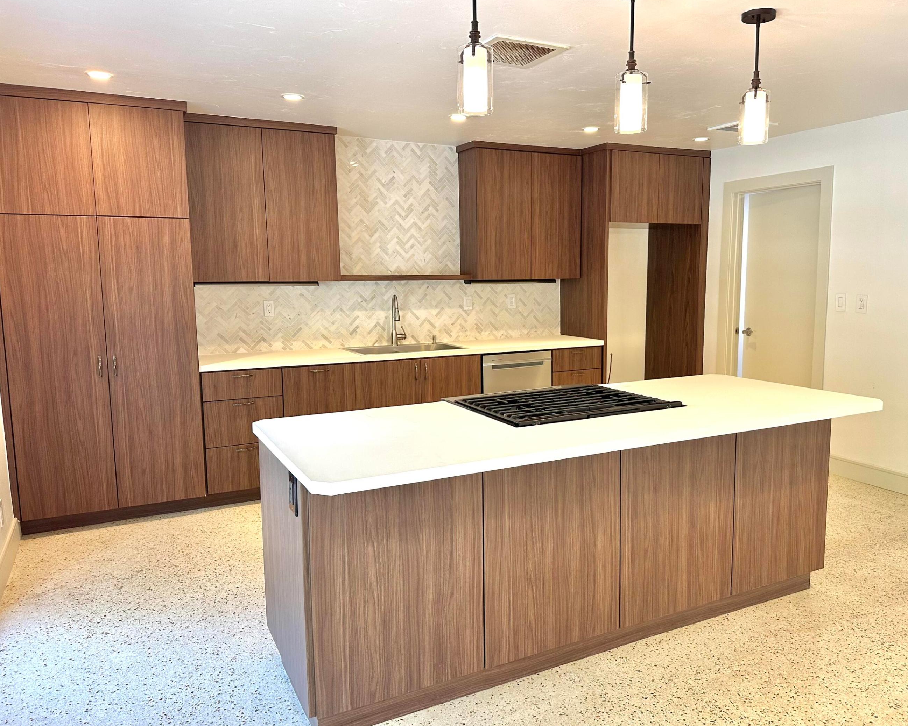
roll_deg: +1.1
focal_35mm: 26
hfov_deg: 65.9
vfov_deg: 54.9
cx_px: 492
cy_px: 368
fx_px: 699
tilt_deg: -6.2
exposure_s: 1/60
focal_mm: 6.86
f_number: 1.78
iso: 160
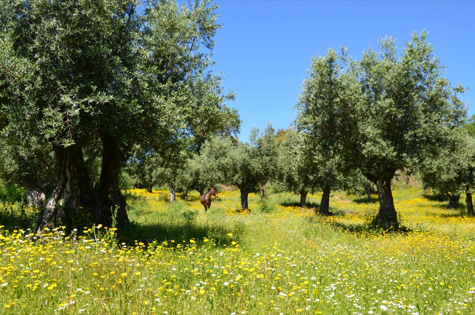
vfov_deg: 38.2
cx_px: 238
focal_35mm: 34
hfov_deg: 55.2
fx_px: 454
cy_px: 158
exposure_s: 1/250
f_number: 10
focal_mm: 23
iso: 250
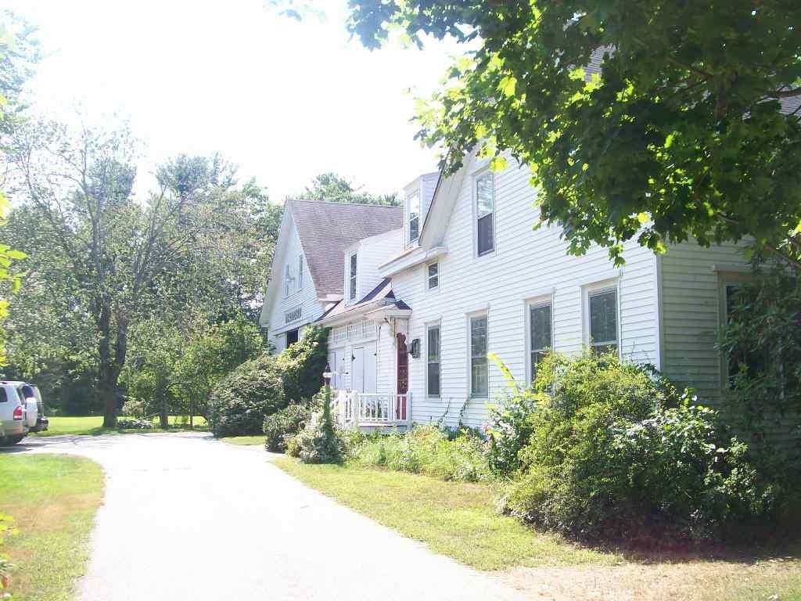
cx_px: 400
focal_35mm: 36
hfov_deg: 51.4
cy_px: 300
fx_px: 833
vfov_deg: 39.7
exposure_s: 1/391
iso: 80
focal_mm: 6
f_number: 2.7
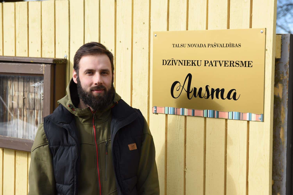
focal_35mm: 75
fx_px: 610
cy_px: 98
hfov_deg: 27.0
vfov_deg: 18.2
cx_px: 146
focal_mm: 50
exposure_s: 1/400
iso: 100
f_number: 4
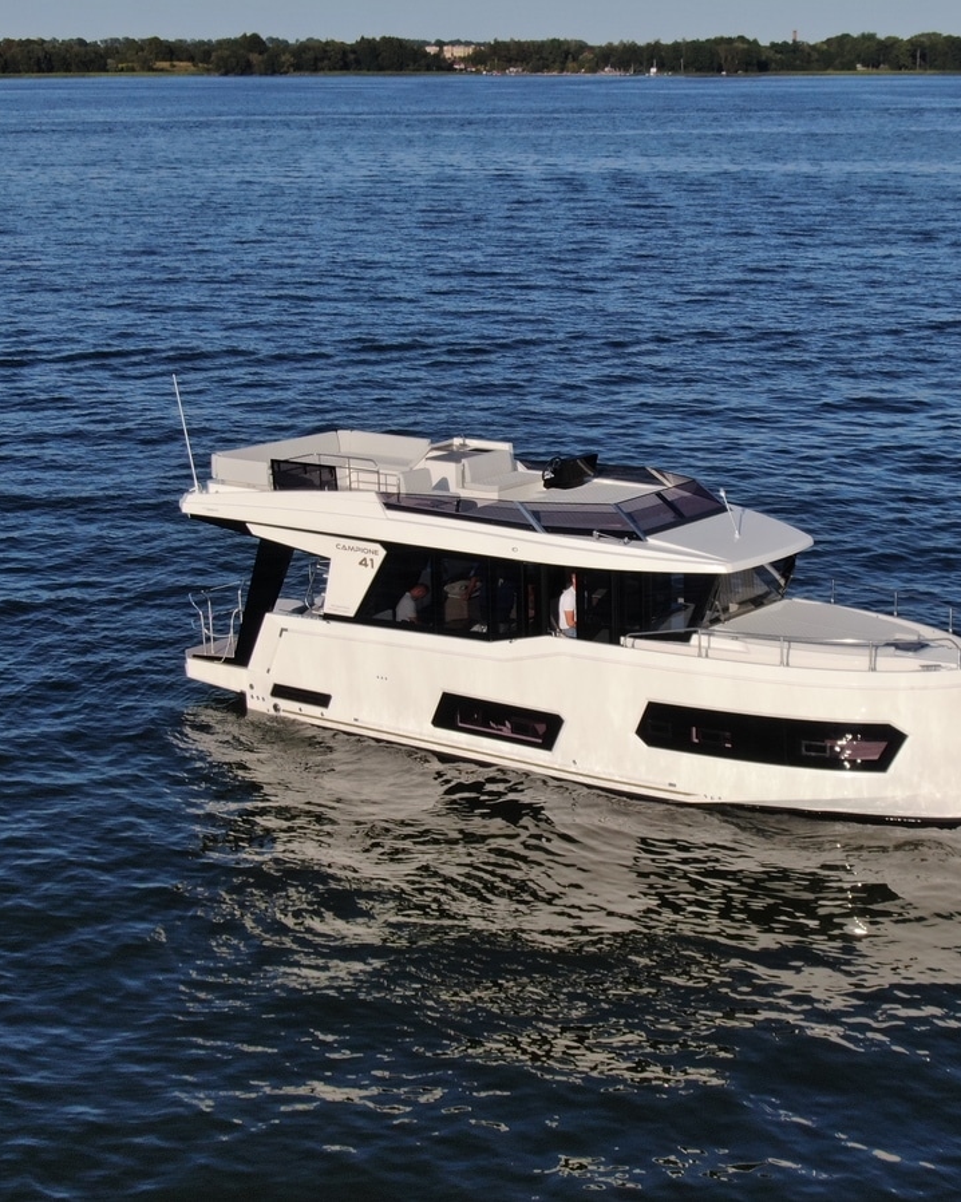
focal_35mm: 60
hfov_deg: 25.3
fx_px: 2134
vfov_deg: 31.5
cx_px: 630
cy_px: 601
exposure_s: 1/1600
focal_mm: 8.06
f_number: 3.7
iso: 100
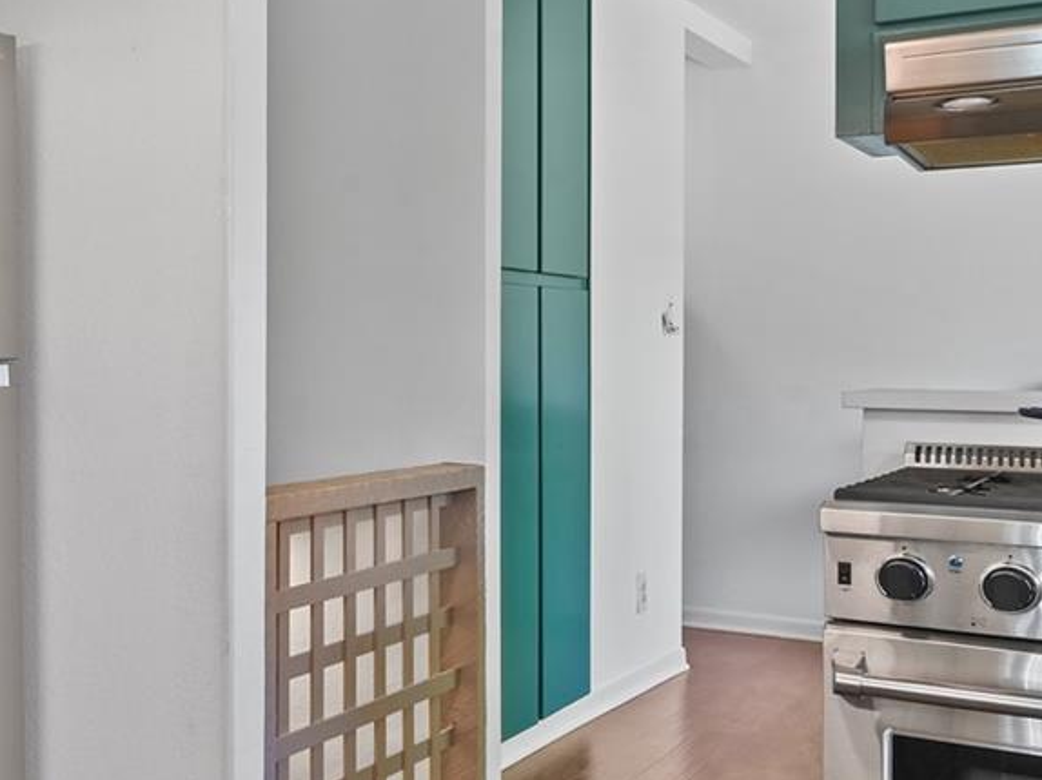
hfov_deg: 35.4
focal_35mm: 48
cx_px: -33
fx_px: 1444
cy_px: 354
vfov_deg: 30.2
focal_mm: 14
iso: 200
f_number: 14
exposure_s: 1/2
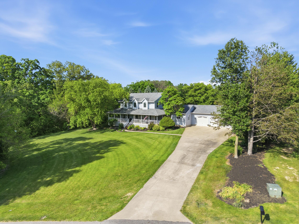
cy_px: 112
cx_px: 150
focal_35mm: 24
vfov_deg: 56.8
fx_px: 207
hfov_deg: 71.6
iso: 240
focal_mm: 8.7
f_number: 1.8
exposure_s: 1/3000
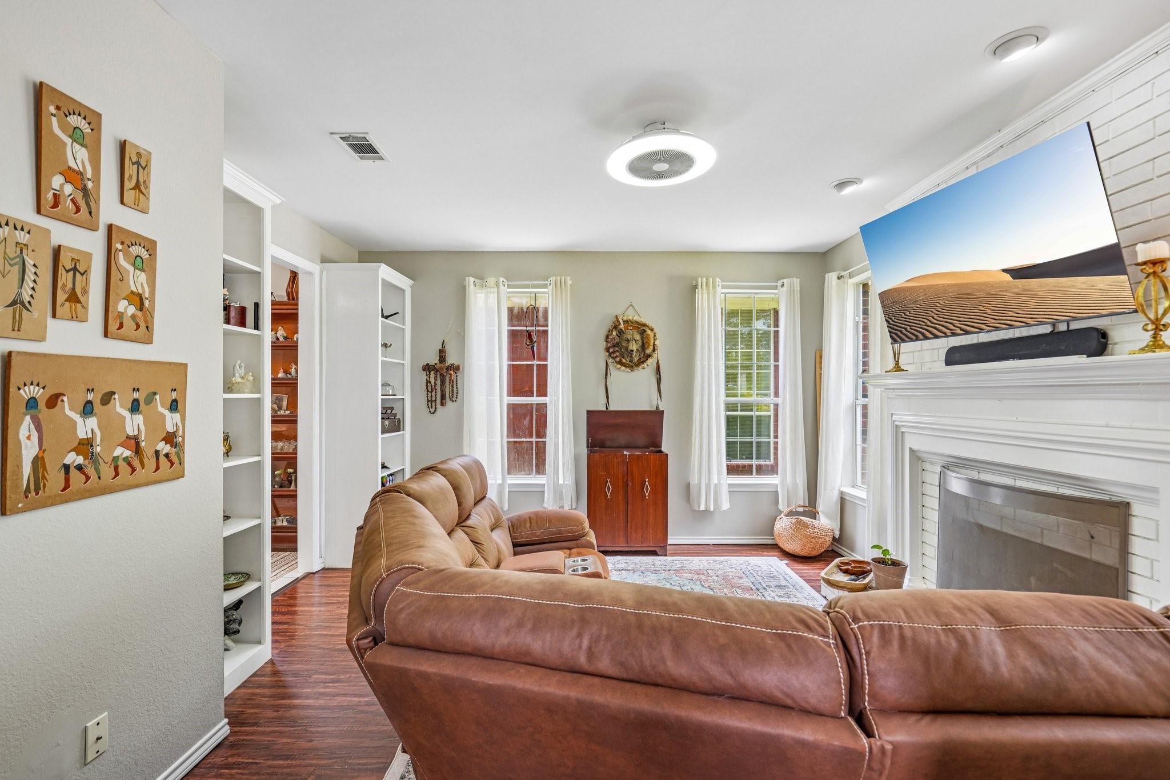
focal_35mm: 16
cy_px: 390
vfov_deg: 73.7
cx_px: 585
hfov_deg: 96.7
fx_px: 520
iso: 400
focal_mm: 16
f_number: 8
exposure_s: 1/25
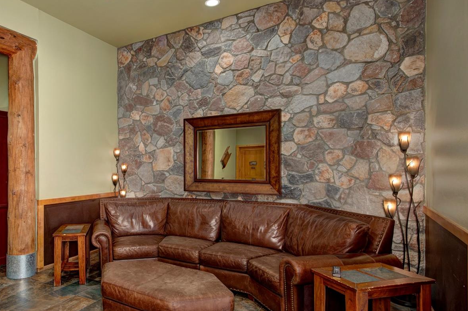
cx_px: 153
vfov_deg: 54.8
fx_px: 299
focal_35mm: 23
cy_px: 176
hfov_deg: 73.6
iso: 250
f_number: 7.1
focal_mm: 17
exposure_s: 1/200
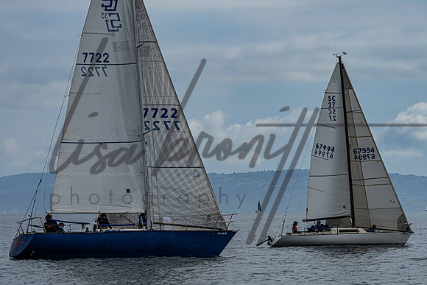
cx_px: 203
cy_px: 143
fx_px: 2518
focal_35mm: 212
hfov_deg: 9.7
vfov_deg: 6.5
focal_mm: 155
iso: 640
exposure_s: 1/5000
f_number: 8
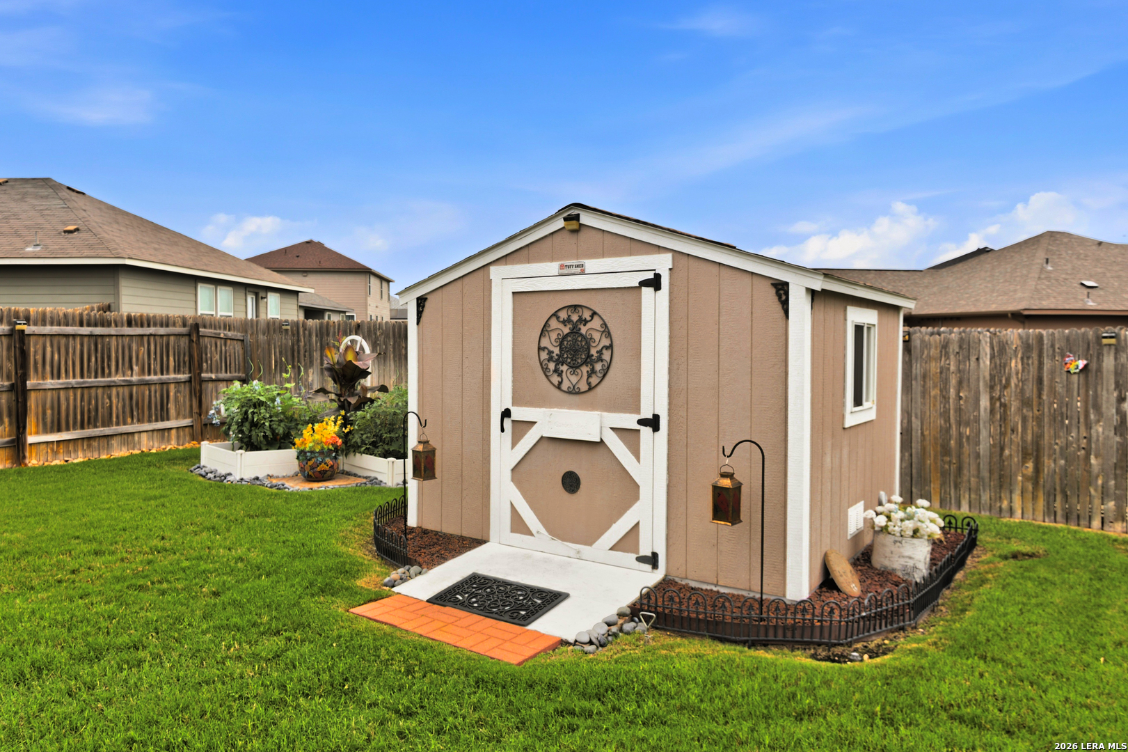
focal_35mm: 24
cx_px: 564
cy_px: 376
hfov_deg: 73.8
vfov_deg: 53.1
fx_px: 752
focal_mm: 16
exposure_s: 1/500
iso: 100
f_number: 7.1
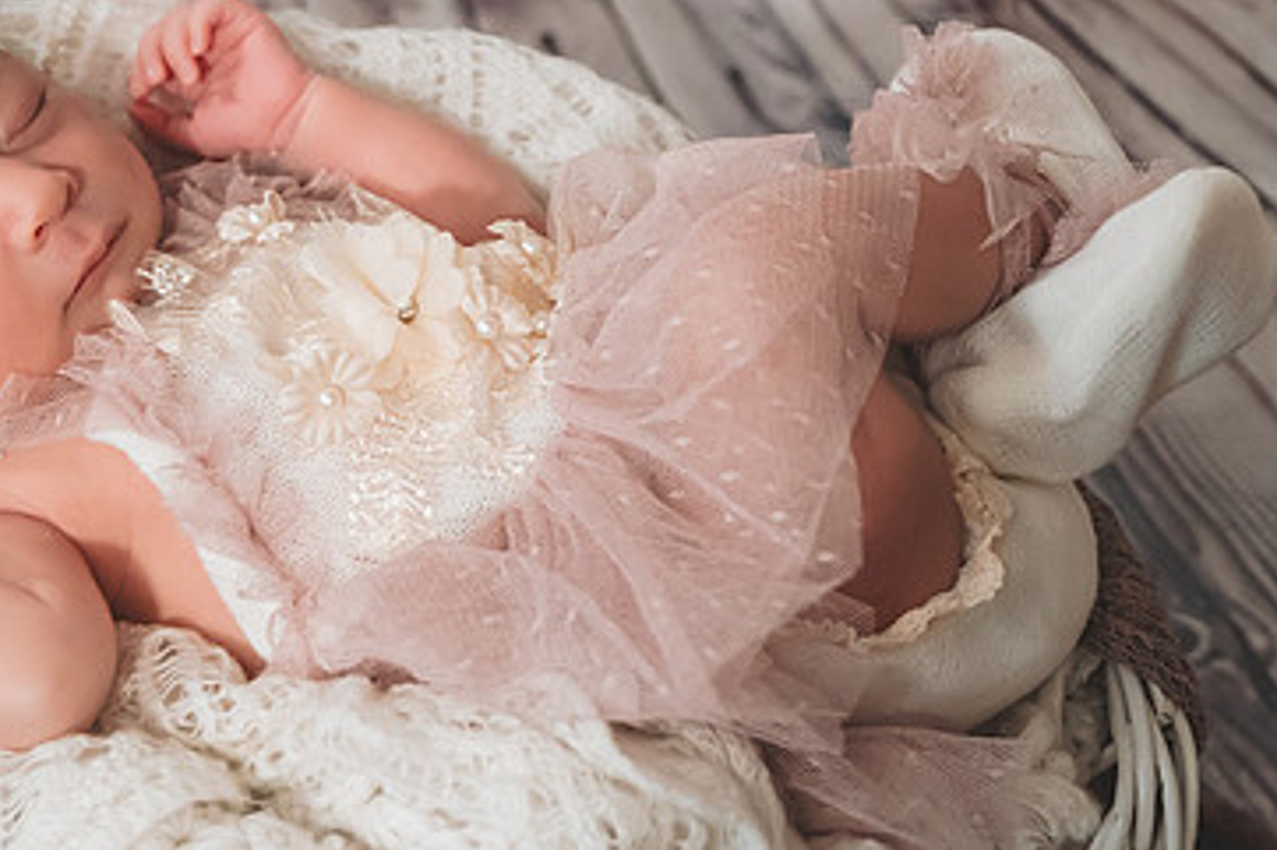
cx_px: 413
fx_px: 2446
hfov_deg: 29.0
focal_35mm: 69
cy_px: 385
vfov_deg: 19.7
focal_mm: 40
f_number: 4
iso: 8000
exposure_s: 1/125
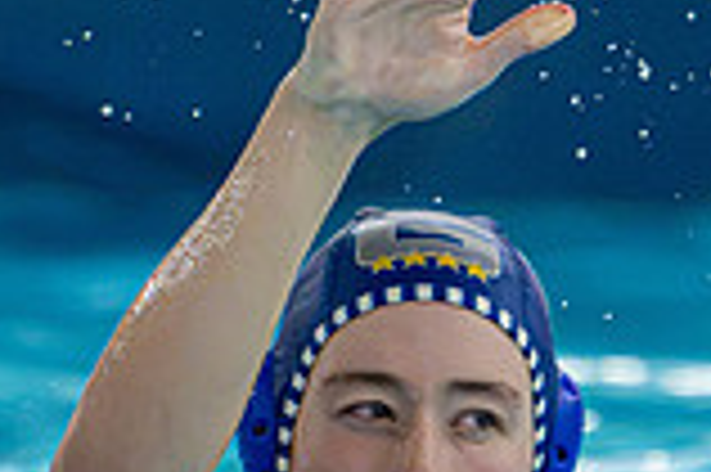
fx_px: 29436
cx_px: 210
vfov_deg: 0.9
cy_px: 63
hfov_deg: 1.4
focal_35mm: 1492
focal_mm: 280
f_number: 4
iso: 20000
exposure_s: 1/1000
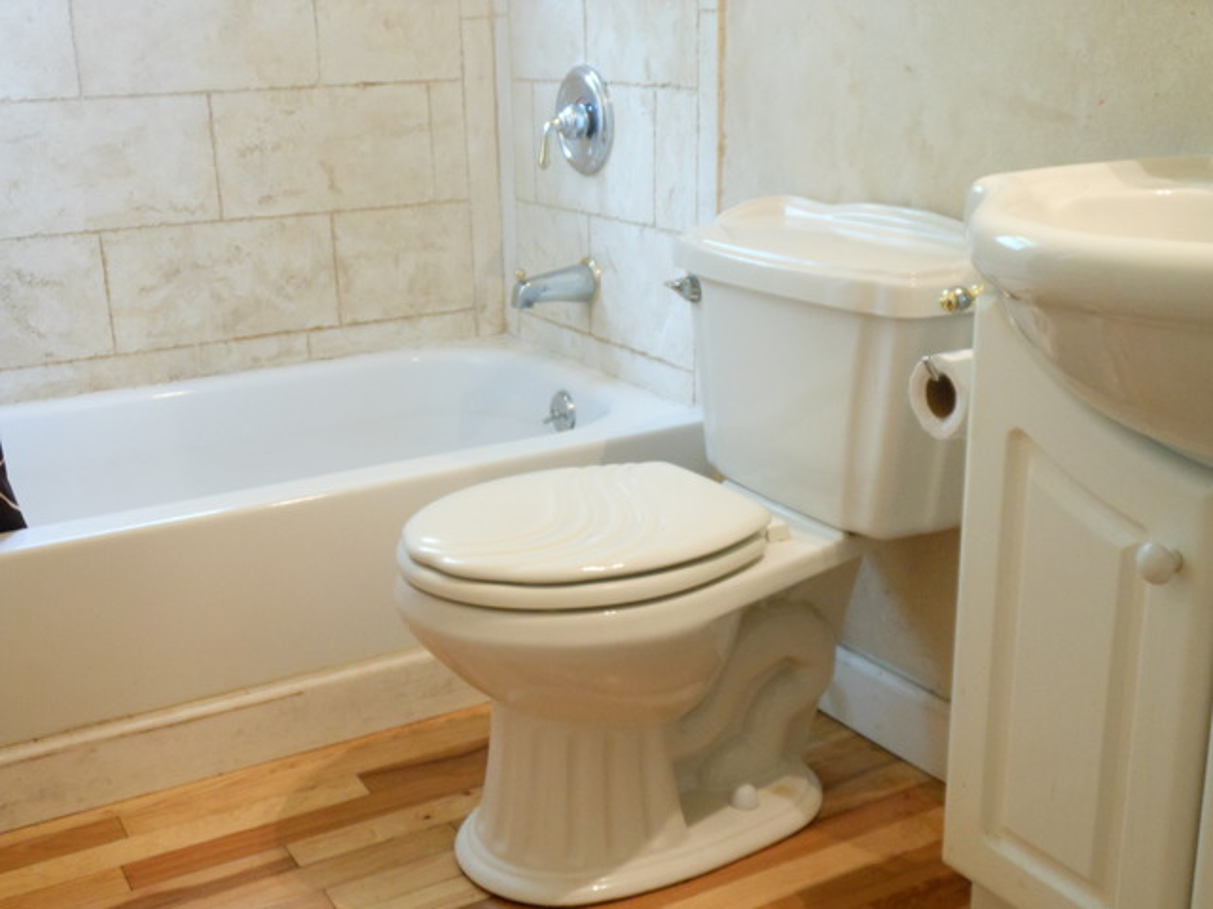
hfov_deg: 43.9
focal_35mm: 43
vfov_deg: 33.6
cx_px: 606
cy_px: 454
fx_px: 1507
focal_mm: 7.7
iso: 400
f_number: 3.8
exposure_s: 1/5
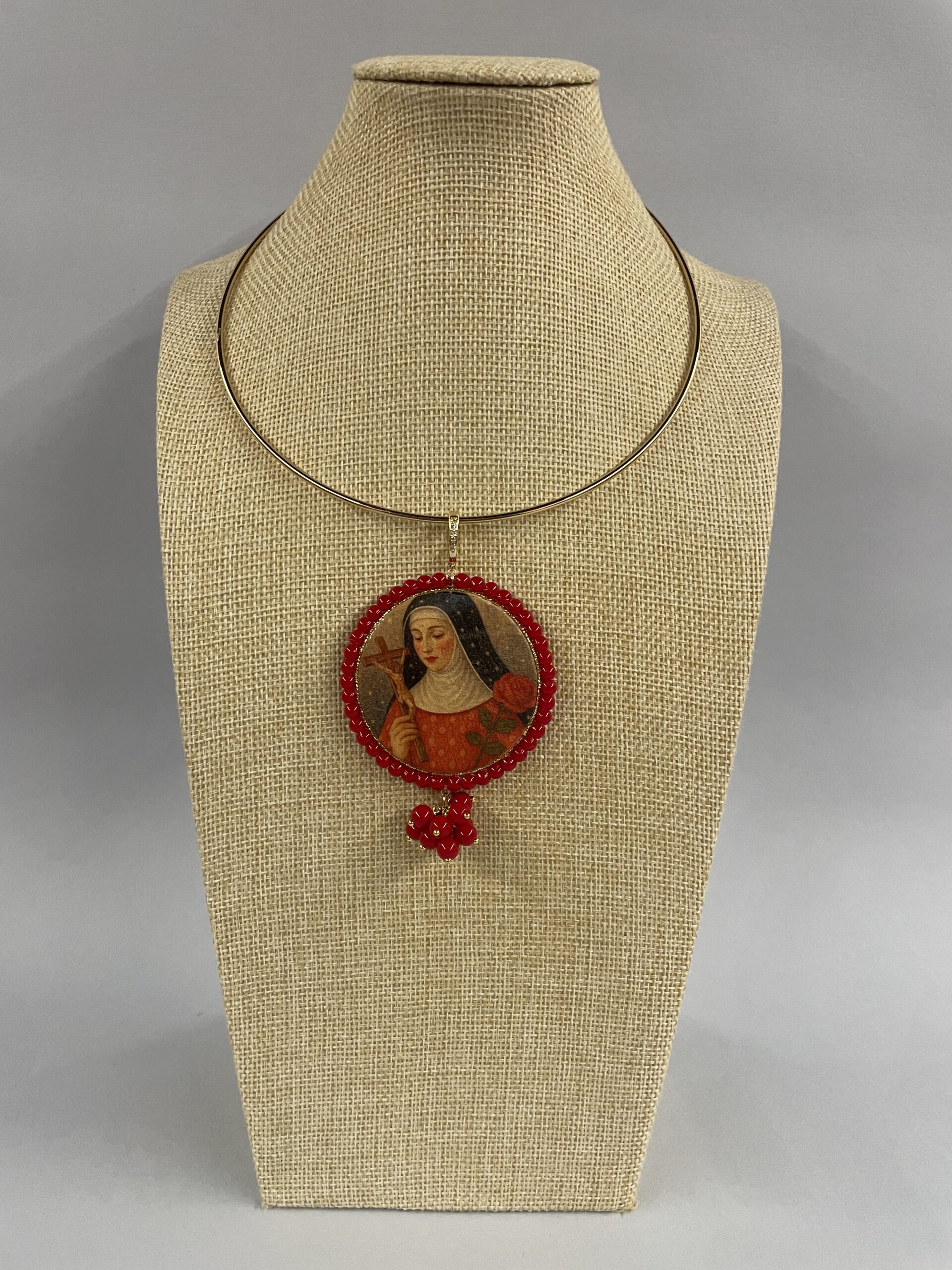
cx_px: 476
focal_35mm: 26
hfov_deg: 53.1
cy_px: 635
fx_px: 953
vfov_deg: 67.3
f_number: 1.6
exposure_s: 1/50
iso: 100
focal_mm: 4.2
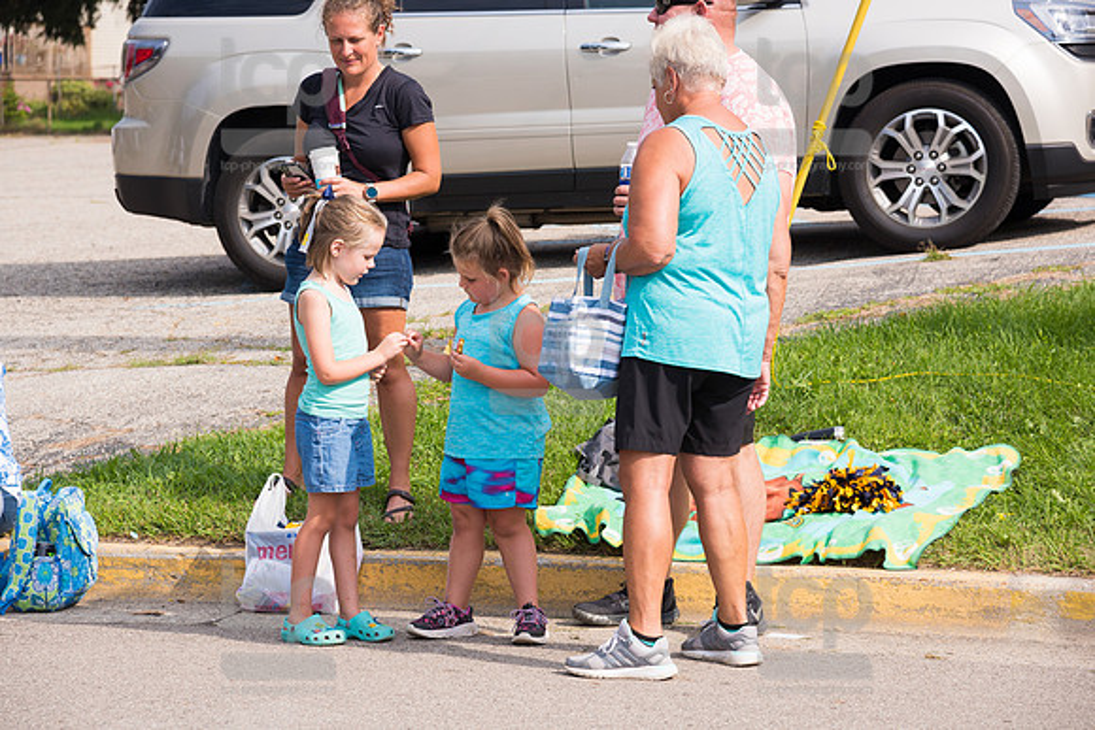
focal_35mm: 105
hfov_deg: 19.5
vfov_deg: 13.0
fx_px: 3194
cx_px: 548
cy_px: 365
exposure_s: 1/500
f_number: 6.3
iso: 160
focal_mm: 105
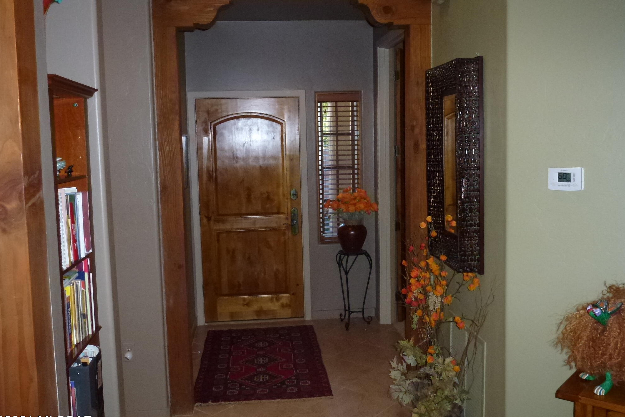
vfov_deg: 41.1
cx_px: 313
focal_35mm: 32
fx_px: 555
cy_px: 198
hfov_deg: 58.7
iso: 400
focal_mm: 5.4
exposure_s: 1/60
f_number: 3.5
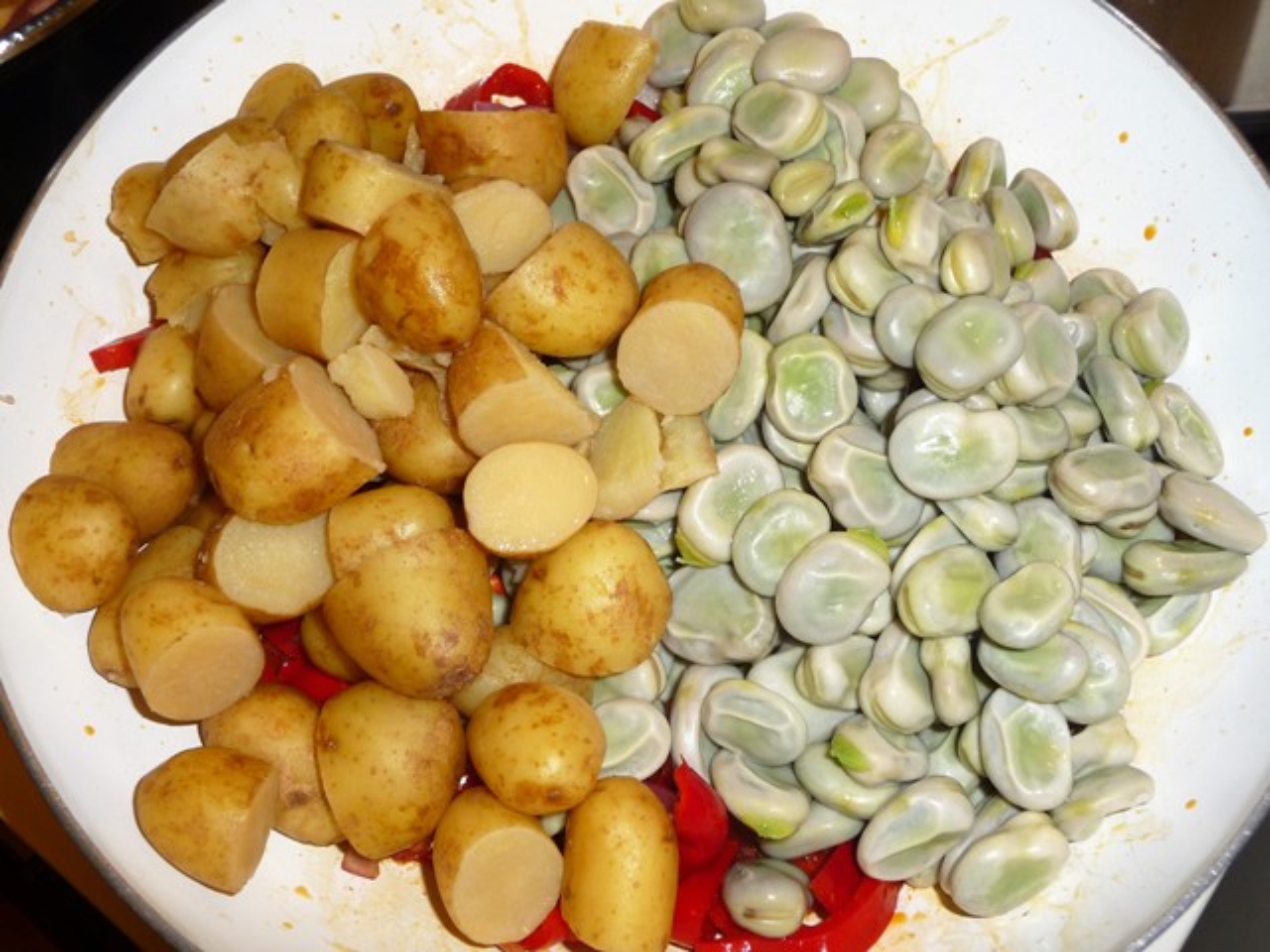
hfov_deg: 49.0
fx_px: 1394
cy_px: 476
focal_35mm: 38
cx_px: 635
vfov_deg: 37.7
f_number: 3.8
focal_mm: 6.3
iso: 100
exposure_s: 1/30
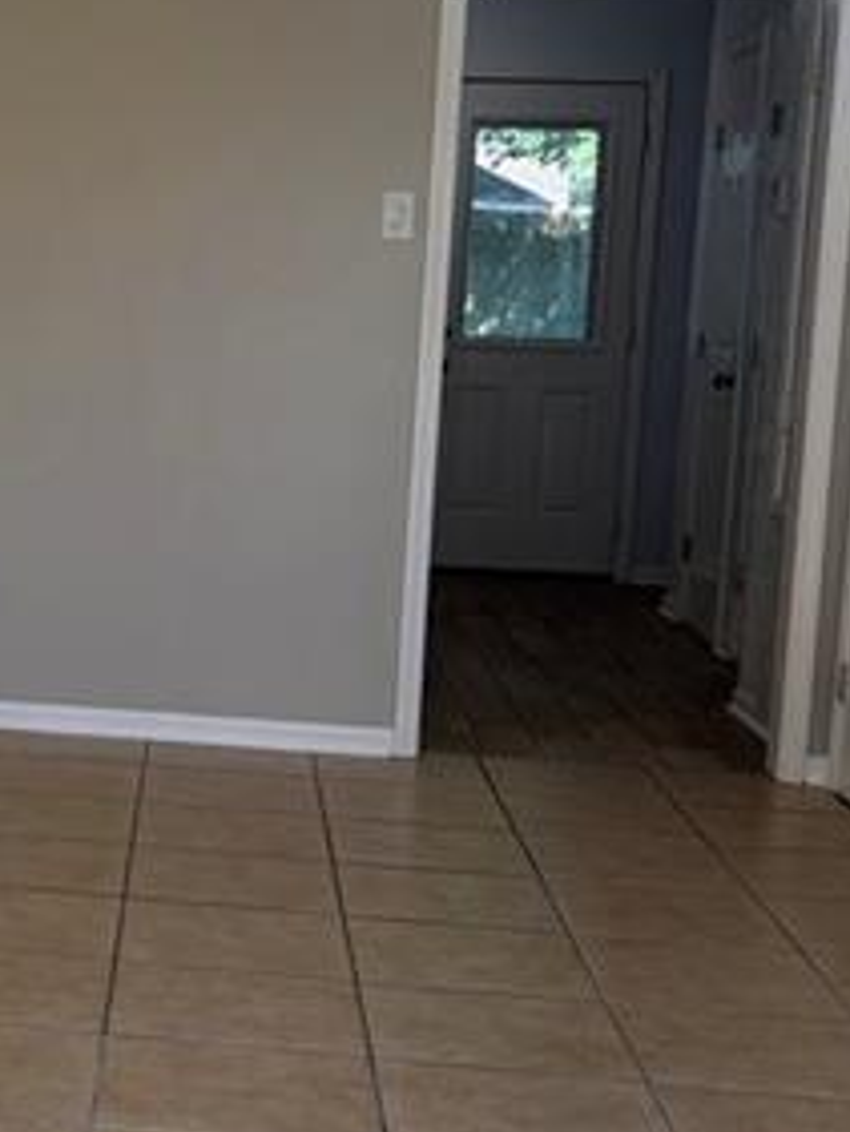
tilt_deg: -6.1
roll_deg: -3.0
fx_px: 2323
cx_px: -165
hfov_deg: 19.5
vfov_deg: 27.4
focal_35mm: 71
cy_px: 552
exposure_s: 1/492
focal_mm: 5.96
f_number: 1.6
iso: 64
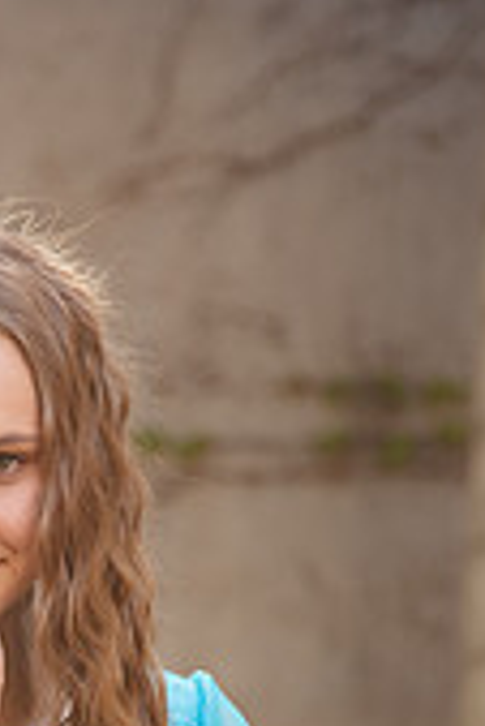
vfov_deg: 6.4
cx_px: -52
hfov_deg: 4.3
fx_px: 6433
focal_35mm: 319
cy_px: 756
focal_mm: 120
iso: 250
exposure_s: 1/125
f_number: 4
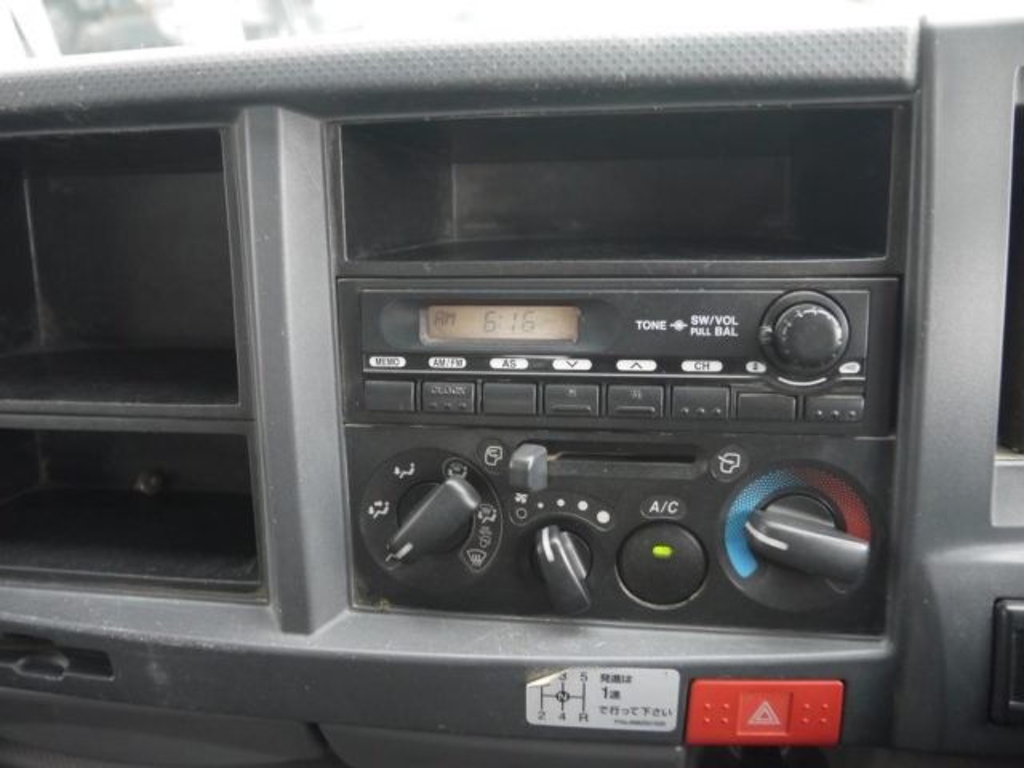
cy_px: 384
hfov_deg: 63.4
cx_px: 512
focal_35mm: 28
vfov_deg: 49.7
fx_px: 828
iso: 800
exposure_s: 1/125
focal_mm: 14
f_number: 3.5
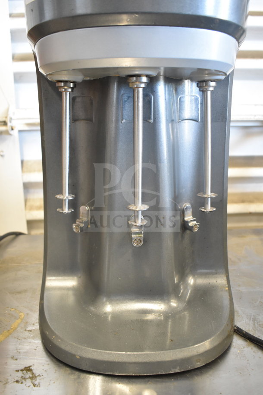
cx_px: 132
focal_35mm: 32
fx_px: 345
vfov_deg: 59.5
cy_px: 198
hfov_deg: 41.7
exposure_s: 1/30
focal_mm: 21
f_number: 3.8
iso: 1800
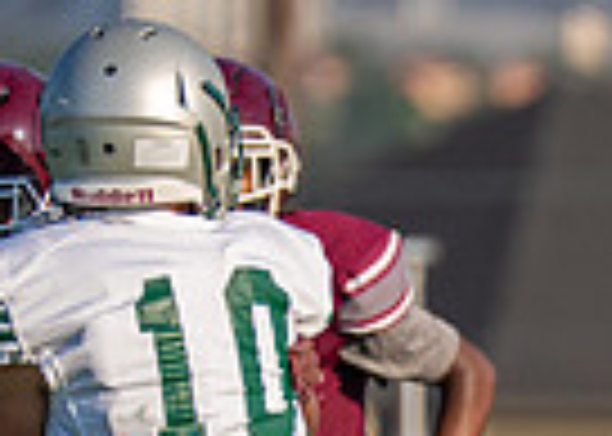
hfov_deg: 1.4
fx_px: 25034
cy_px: 545
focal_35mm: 1441
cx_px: 1154
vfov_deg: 1.0
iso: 125
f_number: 2.8
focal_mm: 200
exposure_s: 1/3200
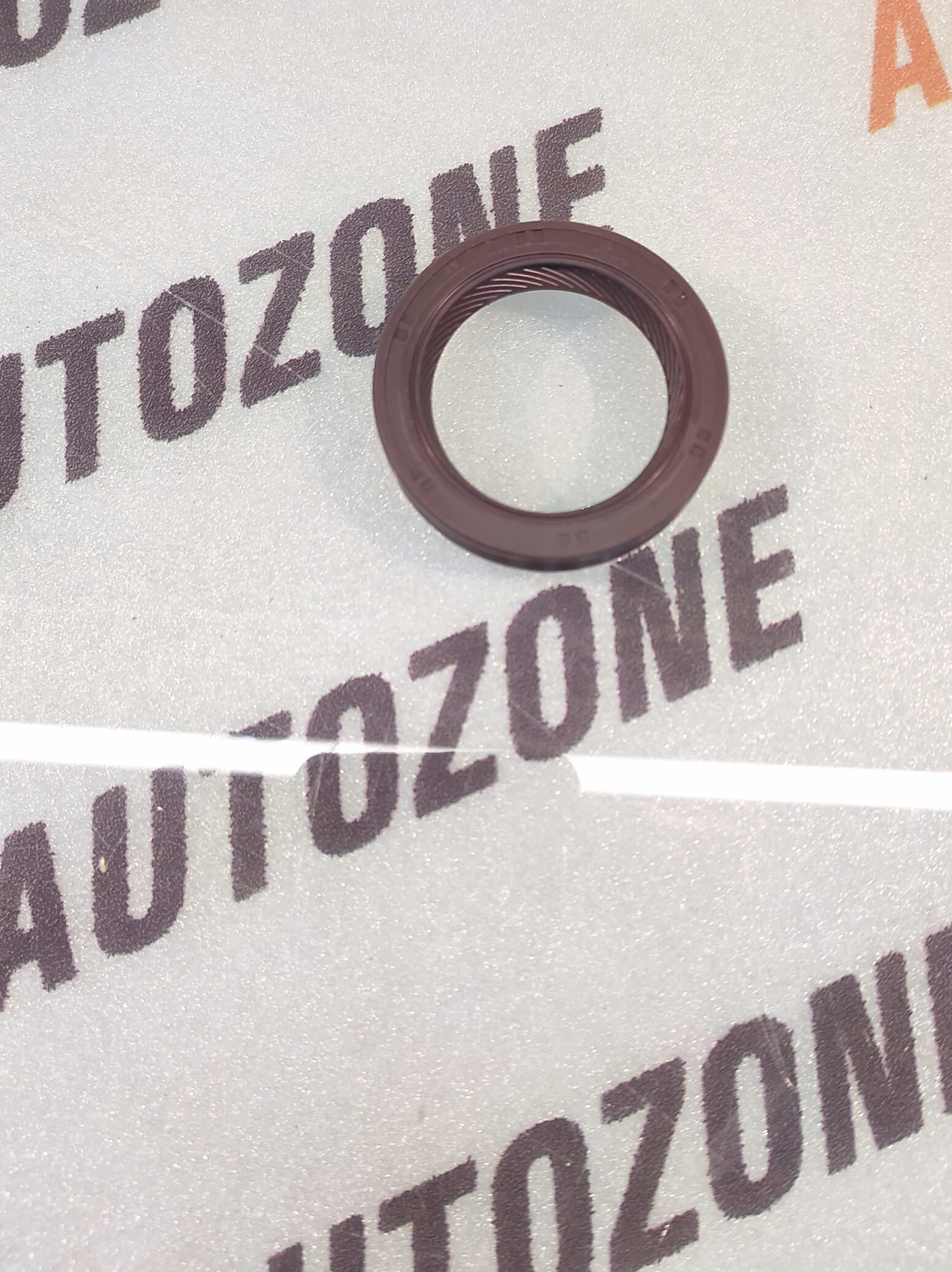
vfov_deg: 79.0
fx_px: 771
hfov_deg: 63.3
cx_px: 505
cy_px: 608
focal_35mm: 21
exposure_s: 1/33
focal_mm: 4.74
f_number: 1.79
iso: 197
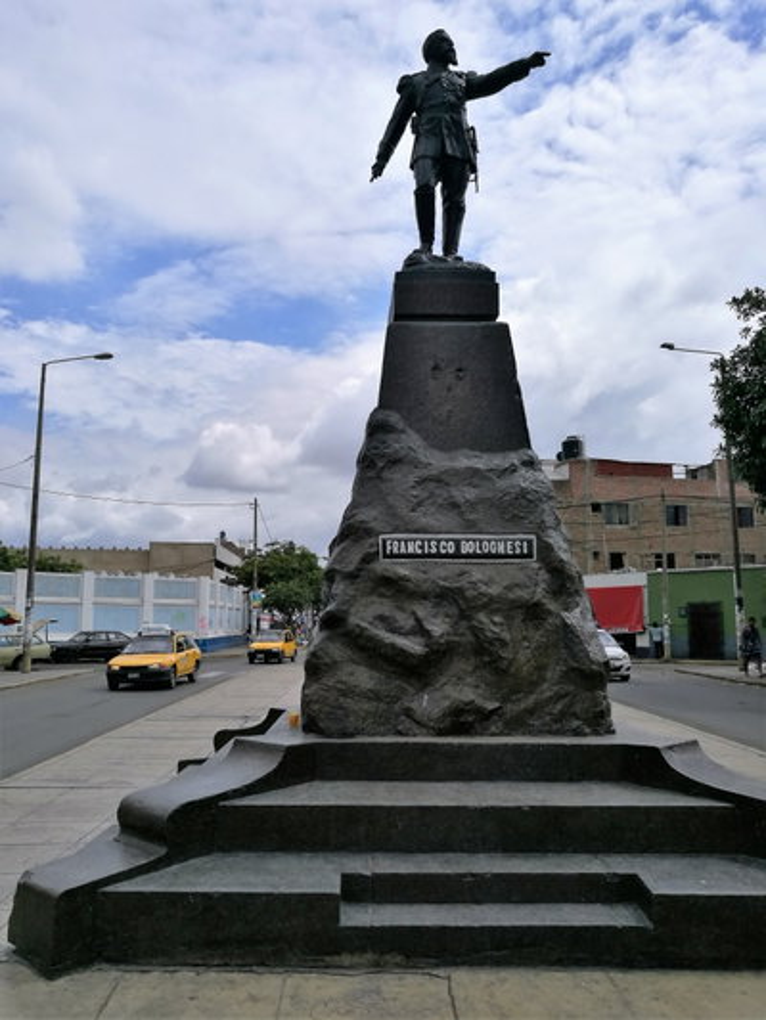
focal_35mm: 27
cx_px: 383
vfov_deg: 65.3
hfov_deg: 51.4
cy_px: 510
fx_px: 796
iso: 50
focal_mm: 4.5
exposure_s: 1/2532
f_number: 2.2
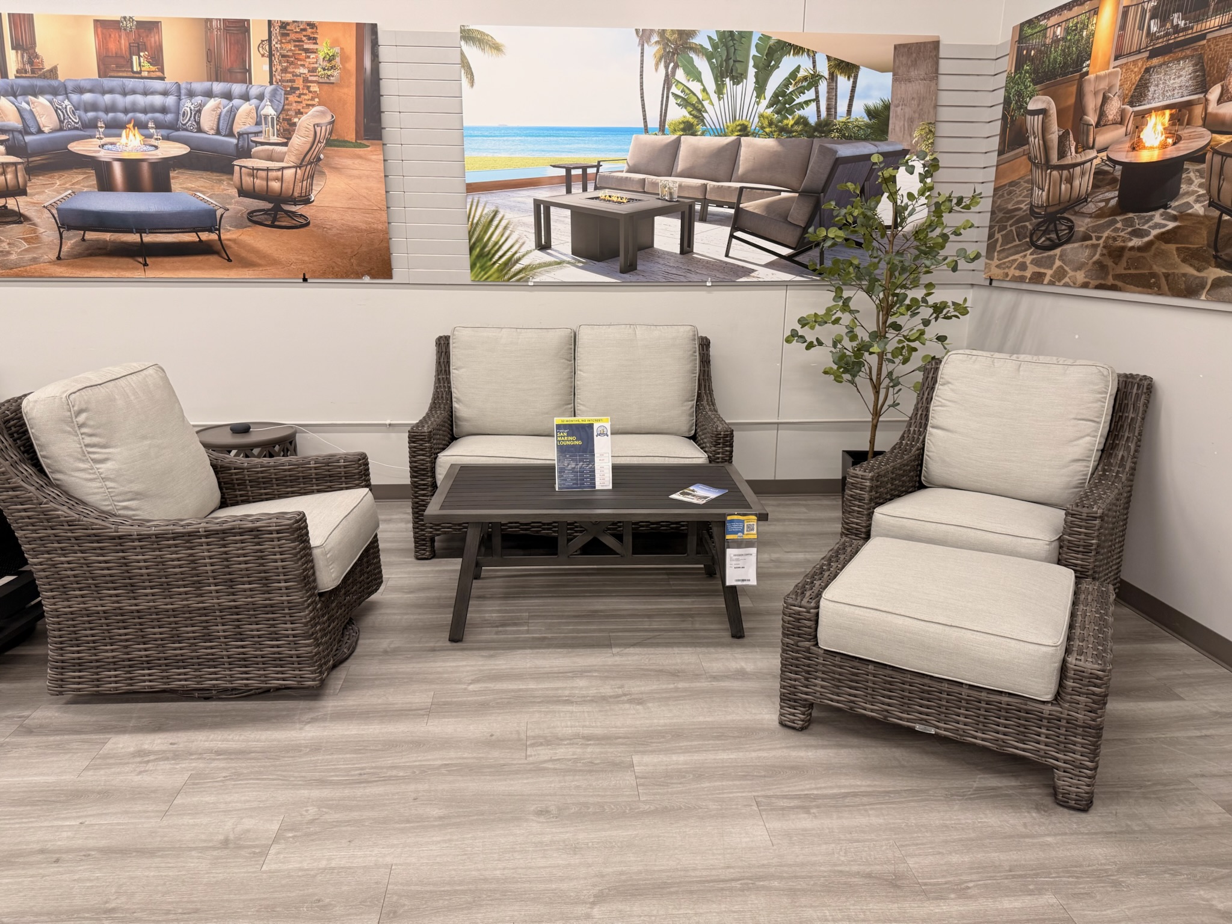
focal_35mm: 24
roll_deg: -0.5
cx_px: 616
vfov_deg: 56.8
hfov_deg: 71.6
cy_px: 462
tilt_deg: -13.9
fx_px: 854
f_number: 1.78
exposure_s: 1/120
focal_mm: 6.76
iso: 160
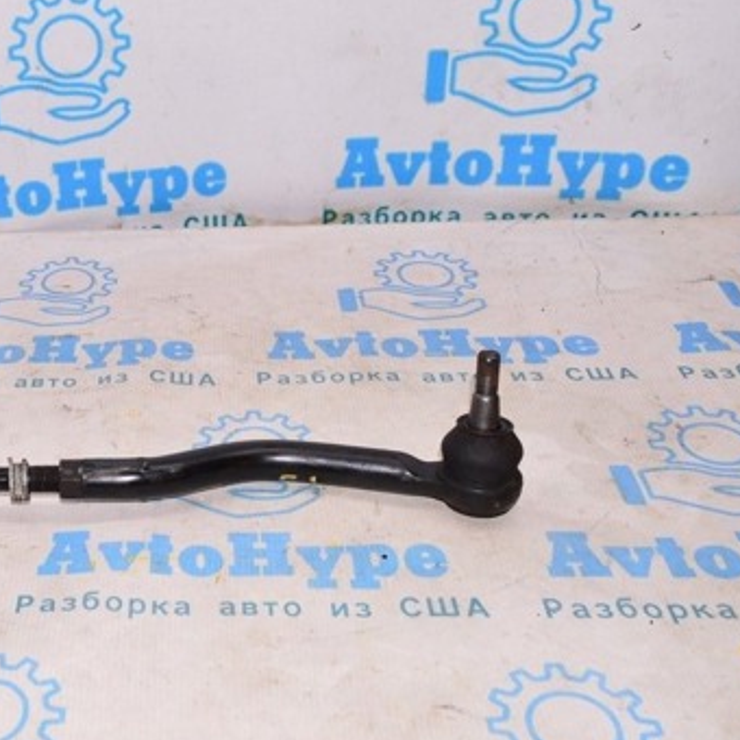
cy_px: 349
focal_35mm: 48
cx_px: 70
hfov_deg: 33.4
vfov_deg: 35.3
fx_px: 1161
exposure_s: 1/200
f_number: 8
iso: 1600
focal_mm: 20
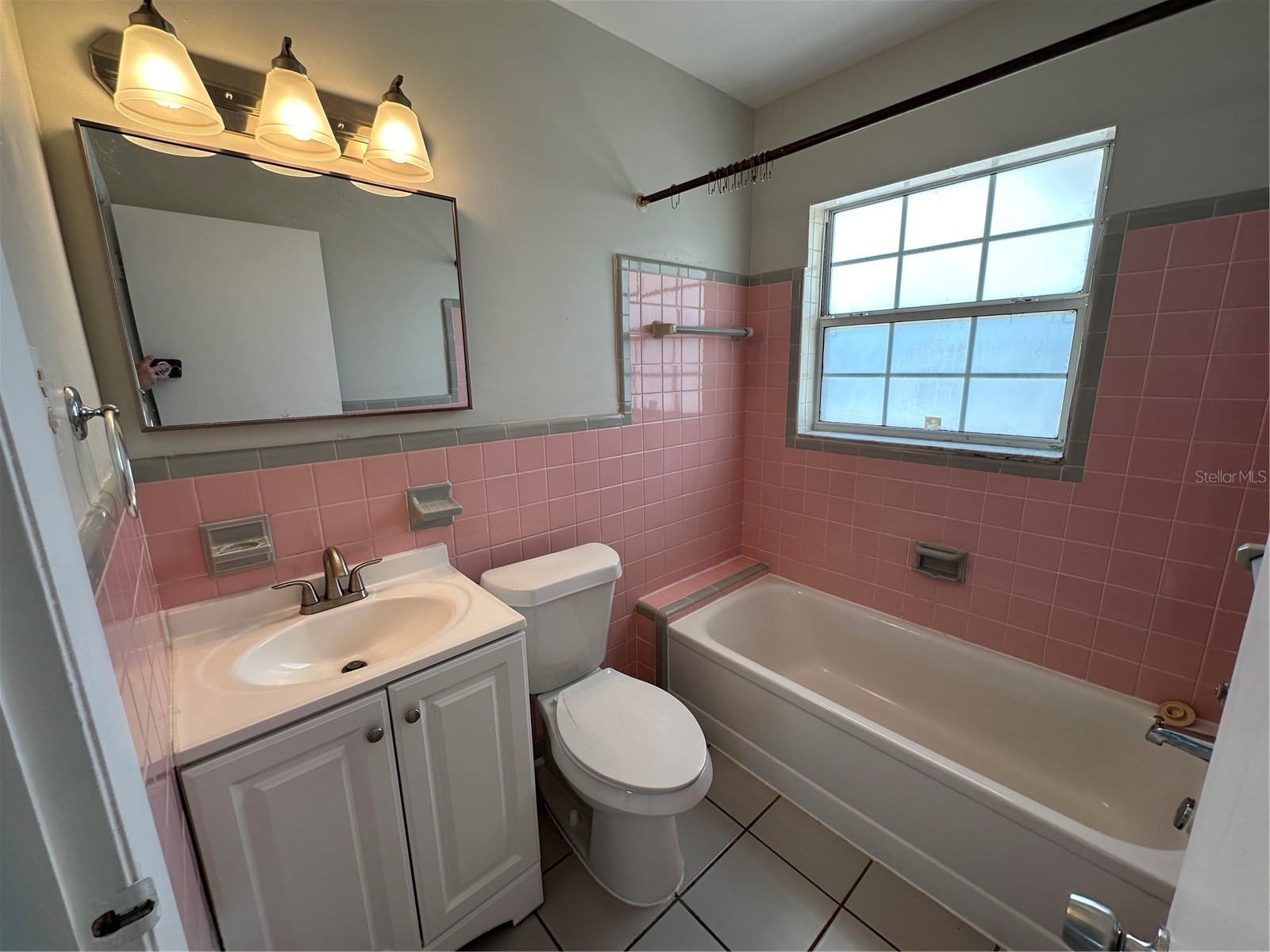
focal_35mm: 14
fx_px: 514
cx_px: 635
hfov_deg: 102.1
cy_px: 476
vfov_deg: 85.7
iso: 64
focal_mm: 2.22
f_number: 2.2
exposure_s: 1/120
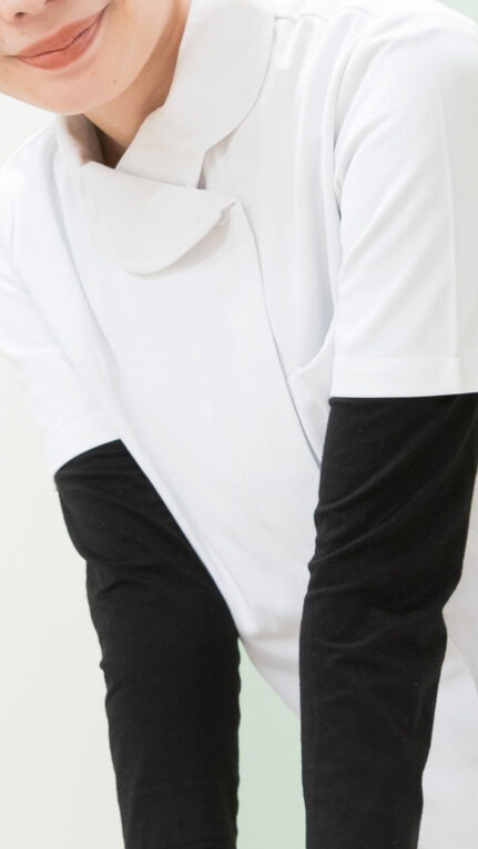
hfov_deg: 9.1
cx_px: 177
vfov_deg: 16.1
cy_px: 384
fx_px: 2996
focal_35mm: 133
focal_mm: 38
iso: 800
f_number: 5.6
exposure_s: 1/40
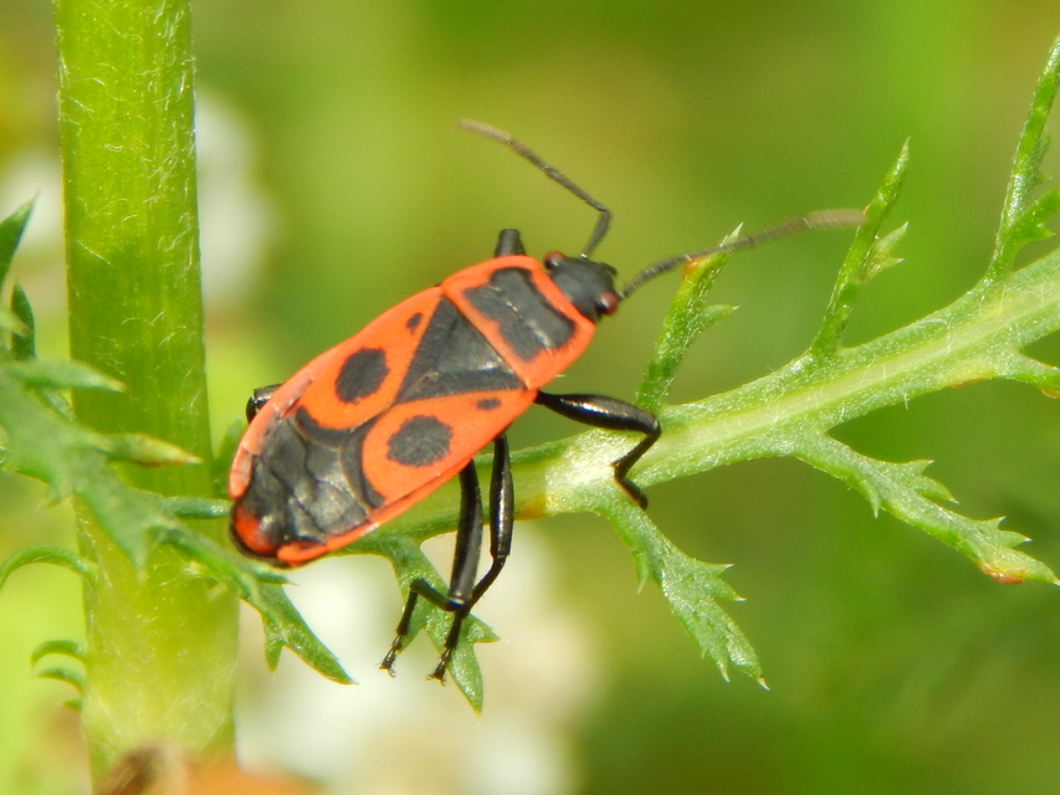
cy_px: 398
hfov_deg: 8.5
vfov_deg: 6.4
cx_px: 530
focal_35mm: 232
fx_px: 7105
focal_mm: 41.7
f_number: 5.6
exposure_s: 1/160
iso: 125
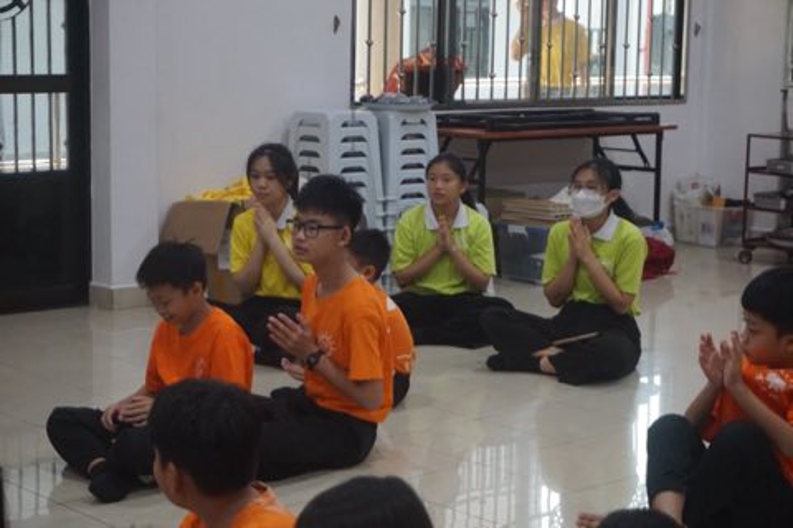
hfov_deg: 27.0
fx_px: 1652
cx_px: 396
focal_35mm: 75
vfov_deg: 18.2
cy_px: 264
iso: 3200
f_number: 5.6
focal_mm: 50
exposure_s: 1/160
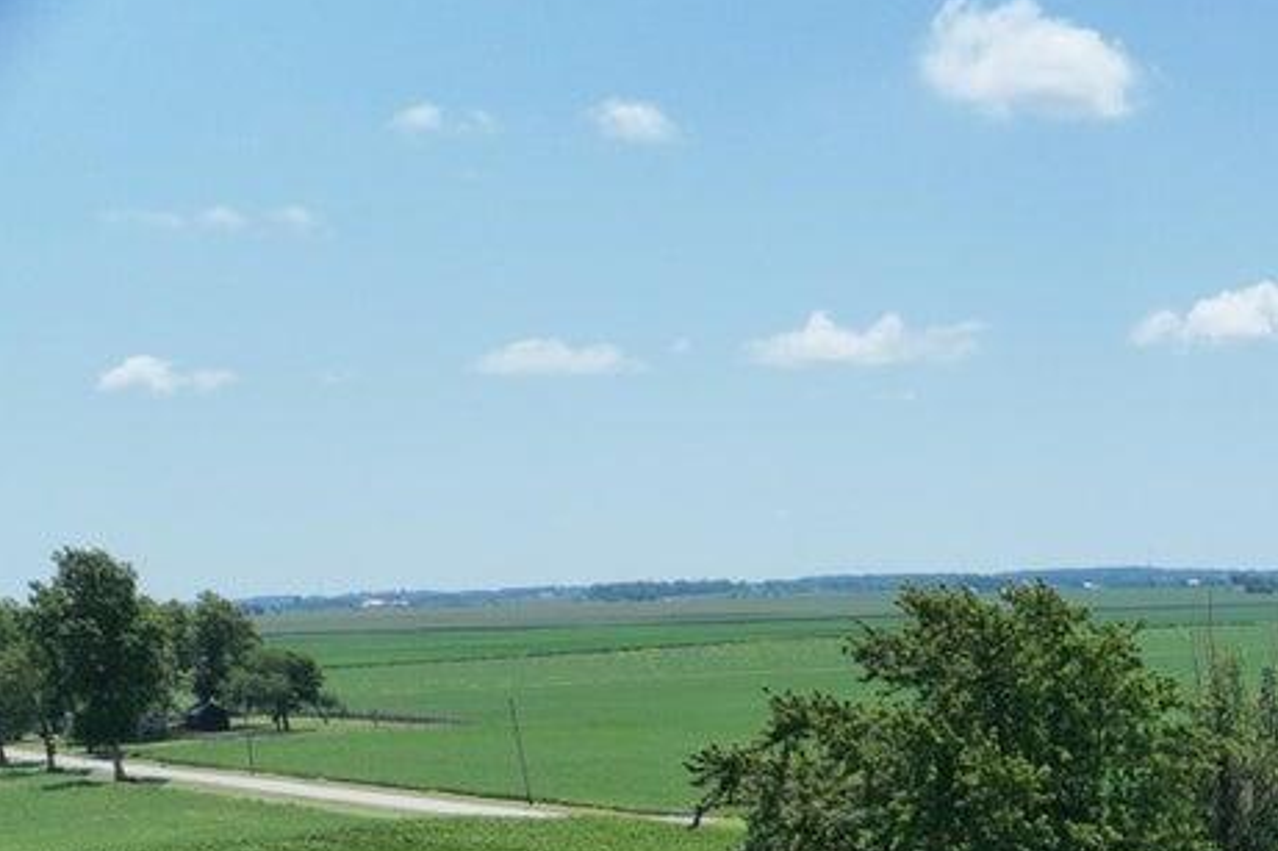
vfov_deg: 16.5
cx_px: 1801
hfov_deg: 23.2
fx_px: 2626
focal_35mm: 74
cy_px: 1331
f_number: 3.5
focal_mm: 12.29
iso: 100
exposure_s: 1/2000
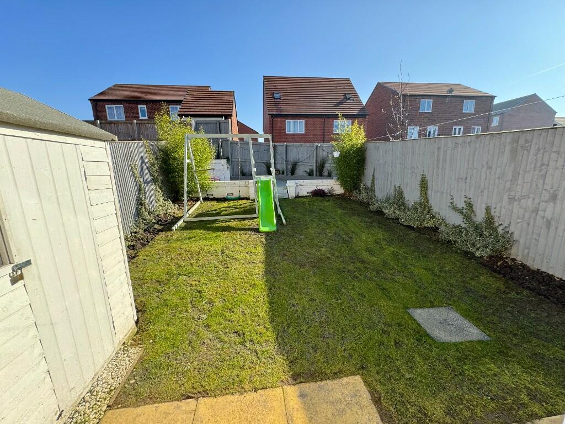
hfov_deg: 102.1
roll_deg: +0.8
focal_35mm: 14
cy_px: 212
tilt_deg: -11.2
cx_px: 282
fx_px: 229
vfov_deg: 85.7
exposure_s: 1/414
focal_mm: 2.22
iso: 40
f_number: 2.2
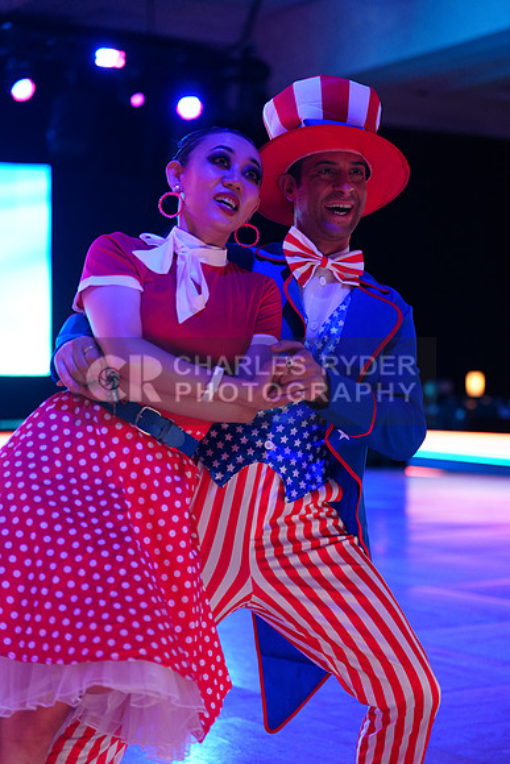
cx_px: 255
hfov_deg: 19.5
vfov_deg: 28.8
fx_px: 1486
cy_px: 382
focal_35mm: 70
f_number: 2.8
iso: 1600
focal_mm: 70
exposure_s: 1/400
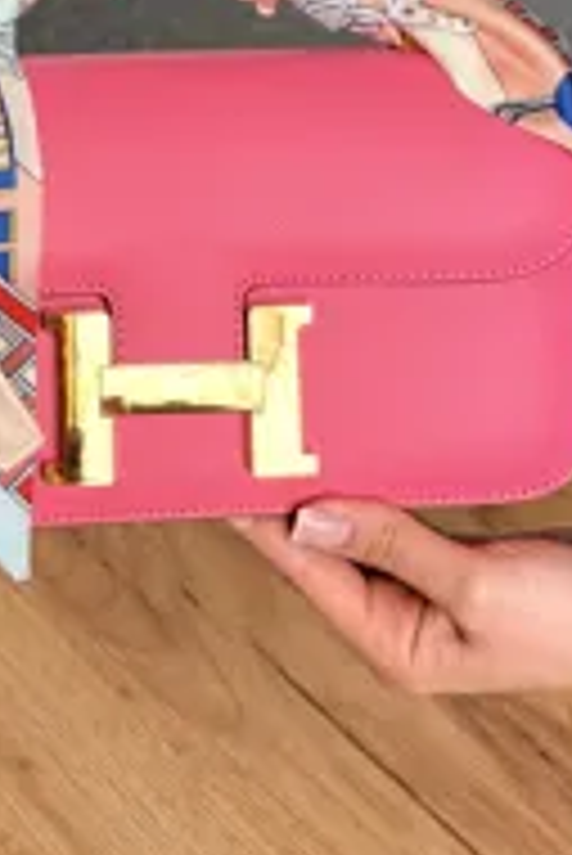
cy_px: -18
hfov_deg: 21.5
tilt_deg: -30.8
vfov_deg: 29.6
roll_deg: +1.4
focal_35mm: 63
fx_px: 1499
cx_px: 180
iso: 64
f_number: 1.78
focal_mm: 6.76
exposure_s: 1/175
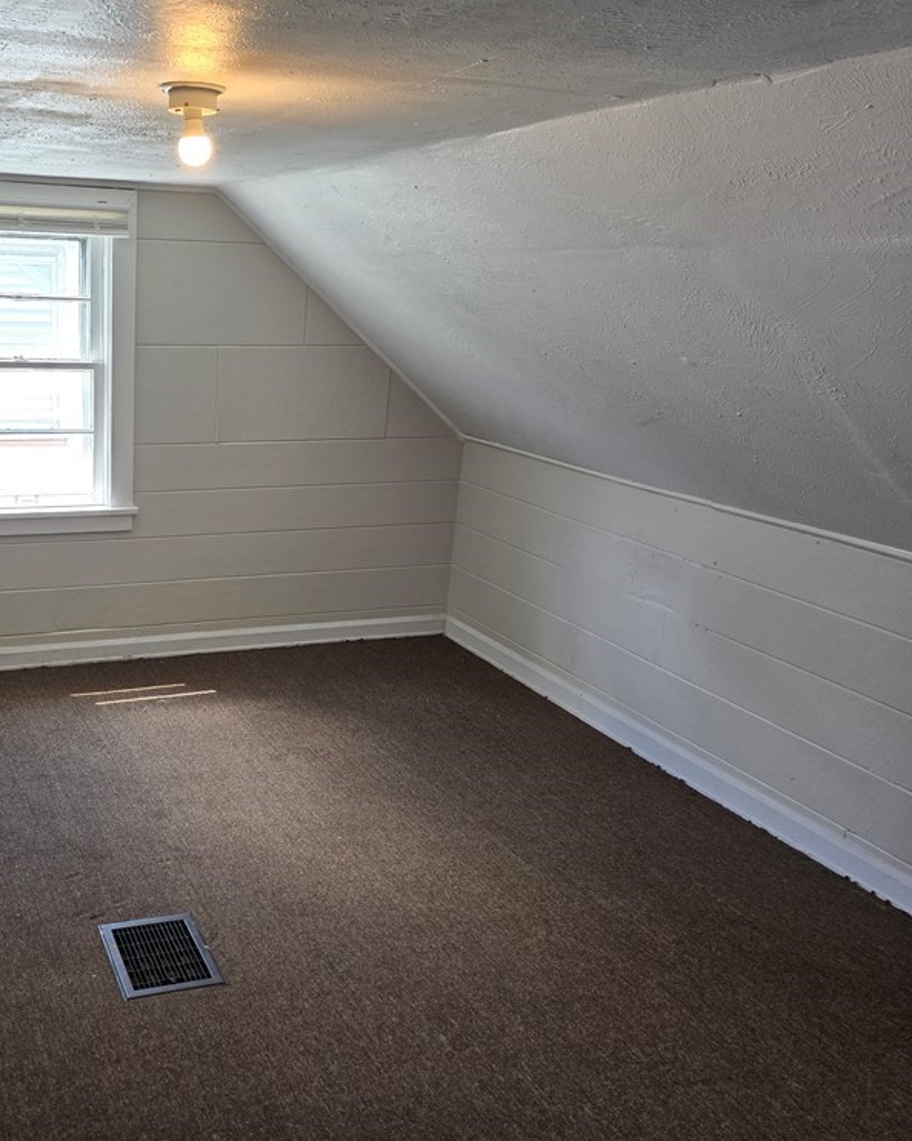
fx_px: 1047
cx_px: 172
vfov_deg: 57.2
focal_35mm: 31
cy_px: 558
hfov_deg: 44.6
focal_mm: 6.3
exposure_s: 1/120
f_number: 1.7
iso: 80
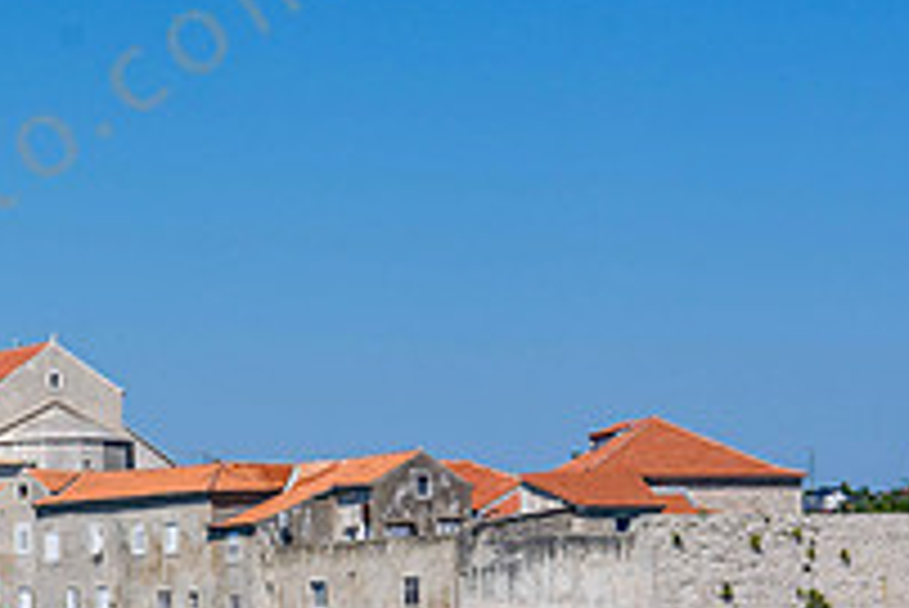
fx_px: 5230
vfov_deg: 6.6
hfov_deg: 9.8
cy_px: 446
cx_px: -185
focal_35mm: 207
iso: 100
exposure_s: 1/250
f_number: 10
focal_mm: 70
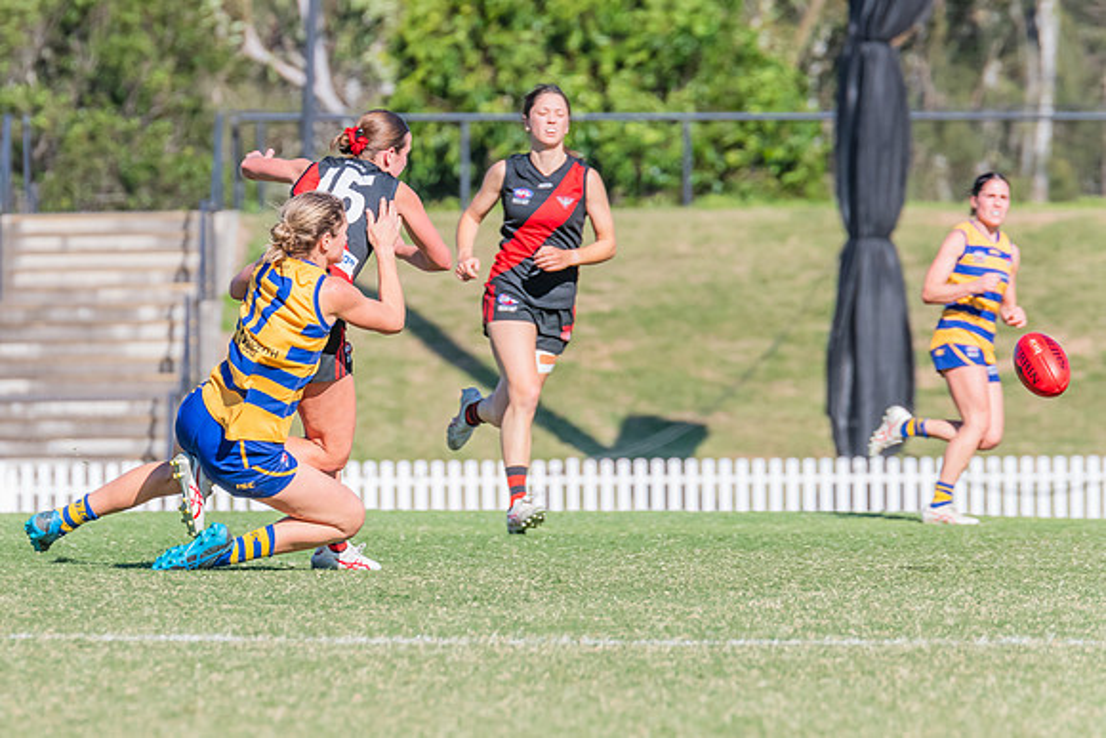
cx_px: 243
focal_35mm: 665
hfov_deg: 3.1
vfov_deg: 2.1
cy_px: 282
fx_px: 20422
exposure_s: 1/1250
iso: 800
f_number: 10
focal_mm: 420
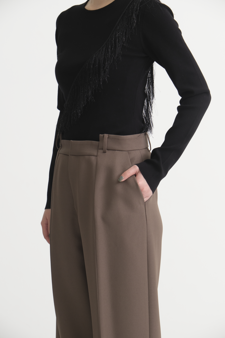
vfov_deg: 17.1
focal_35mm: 120
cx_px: 112
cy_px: 169
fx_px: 1125
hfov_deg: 11.4
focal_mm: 80
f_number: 5.6
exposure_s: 1/160
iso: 250
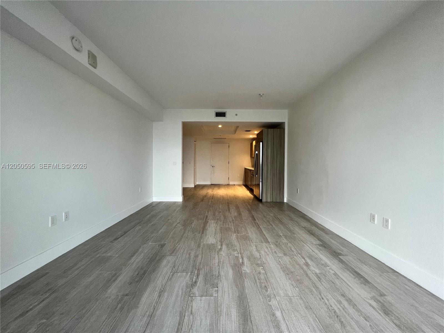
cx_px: 222
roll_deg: +0.2
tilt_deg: -0.2
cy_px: 166
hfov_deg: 106.2
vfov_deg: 89.9
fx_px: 167
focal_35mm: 13
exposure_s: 1/60
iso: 200
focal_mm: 1.57
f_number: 1.8
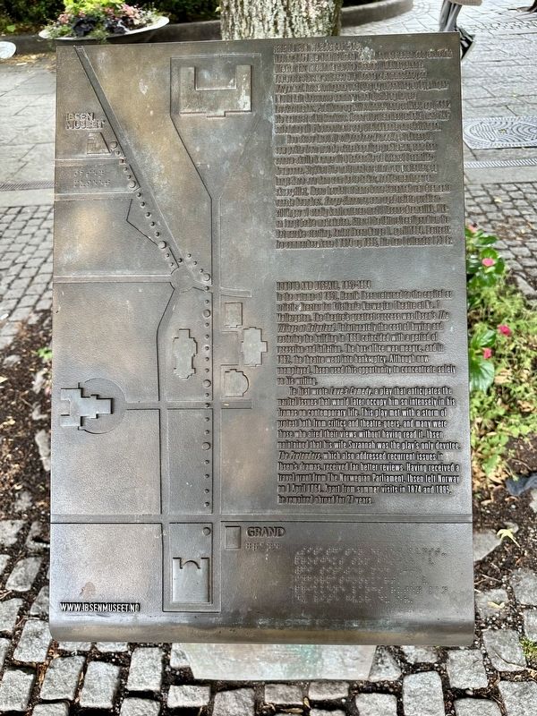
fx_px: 496
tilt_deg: -41.5
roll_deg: +1.8
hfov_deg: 56.8
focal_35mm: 24
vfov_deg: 71.6
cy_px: 358
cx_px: 268
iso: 100
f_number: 1.78
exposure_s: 1/121
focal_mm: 6.86
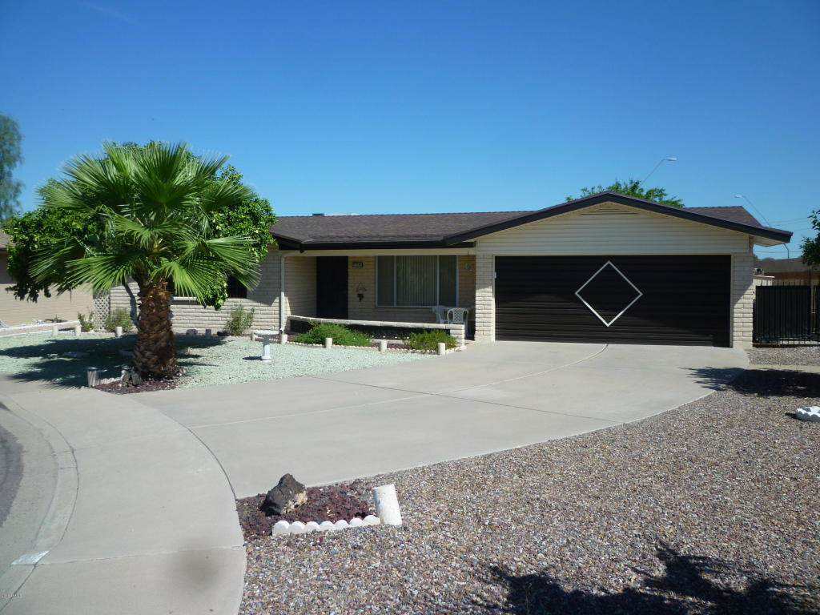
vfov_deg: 48.2
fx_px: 687
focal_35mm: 29
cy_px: 308
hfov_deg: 61.7
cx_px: 410
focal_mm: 5.2
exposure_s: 1/640
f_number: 4.5
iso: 80
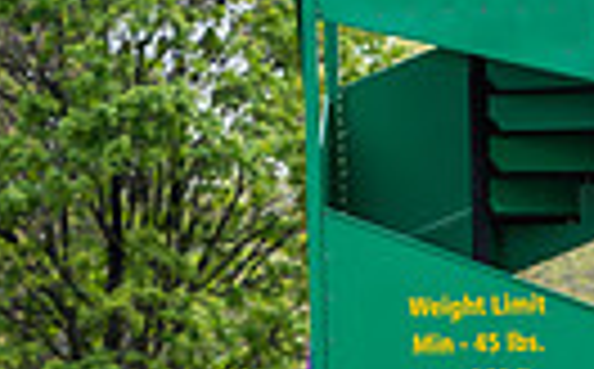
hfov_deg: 2.7
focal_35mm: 784
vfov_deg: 1.7
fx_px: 12670
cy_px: -124
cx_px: 194
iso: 160
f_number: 4
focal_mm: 175
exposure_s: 1/800
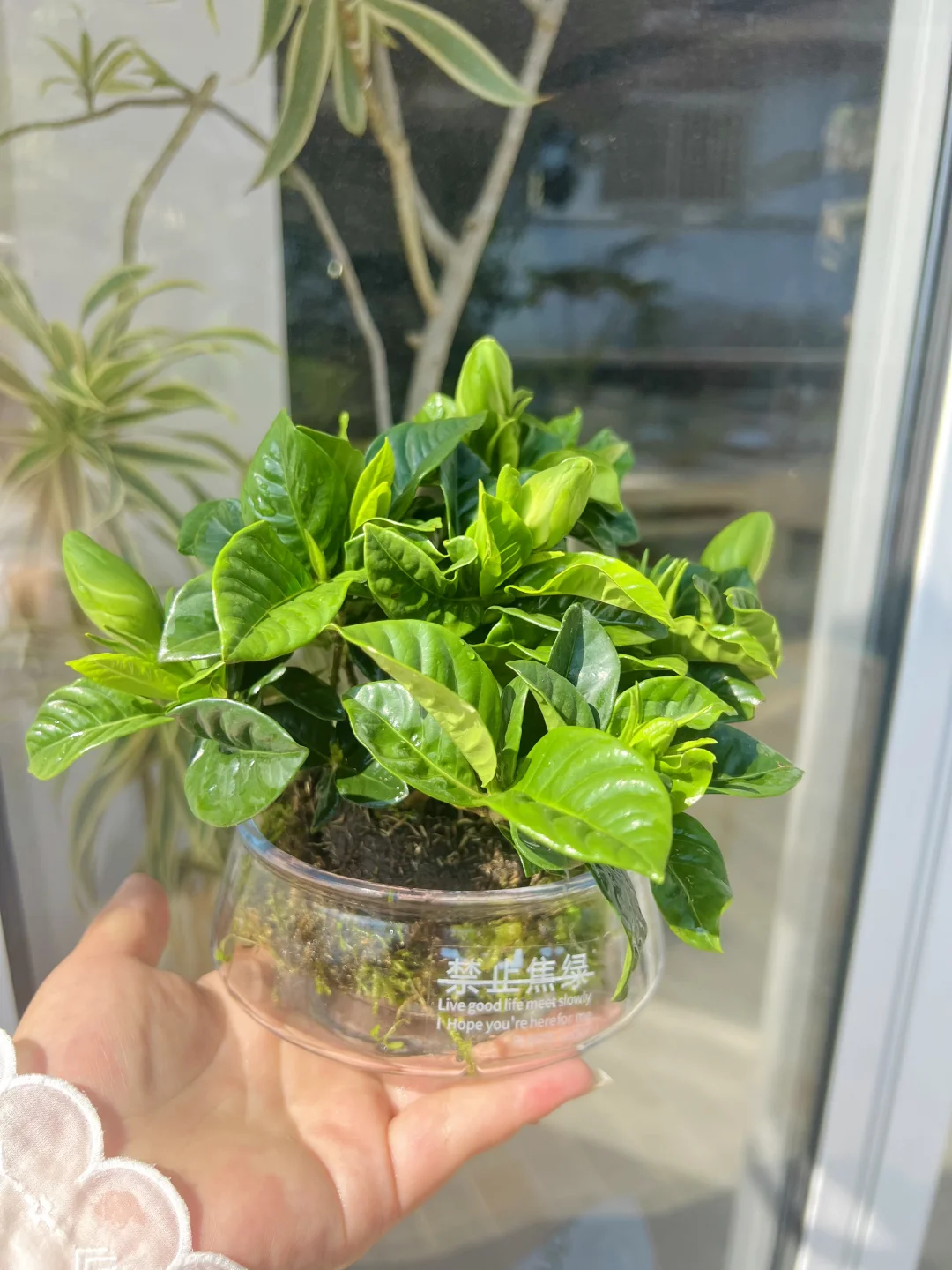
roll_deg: -1.0
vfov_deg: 67.3
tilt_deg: -17.5
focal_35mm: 26
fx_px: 953
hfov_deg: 53.1
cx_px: 476
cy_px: 635
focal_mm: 5.7
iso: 50
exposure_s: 1/1698
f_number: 1.5
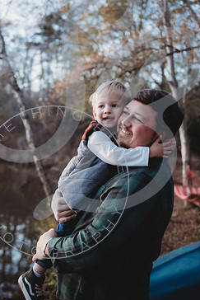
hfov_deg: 28.7
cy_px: 120
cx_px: 90
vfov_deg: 41.7
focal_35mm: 47
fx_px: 391
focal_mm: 38
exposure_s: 1/160
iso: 200
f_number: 2.8
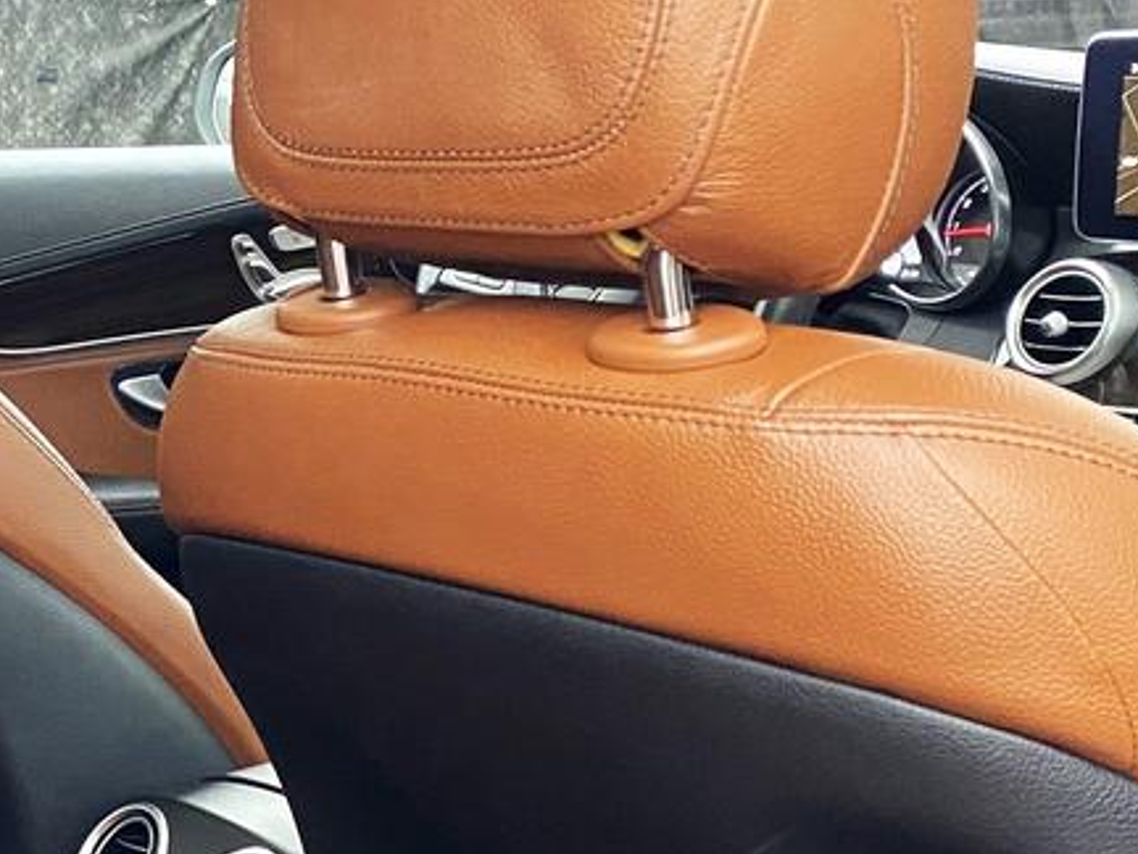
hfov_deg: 23.5
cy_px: 380
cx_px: -174
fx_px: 2531
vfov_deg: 19.1
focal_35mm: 77
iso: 500
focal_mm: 4.25
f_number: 1.8
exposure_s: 1/54
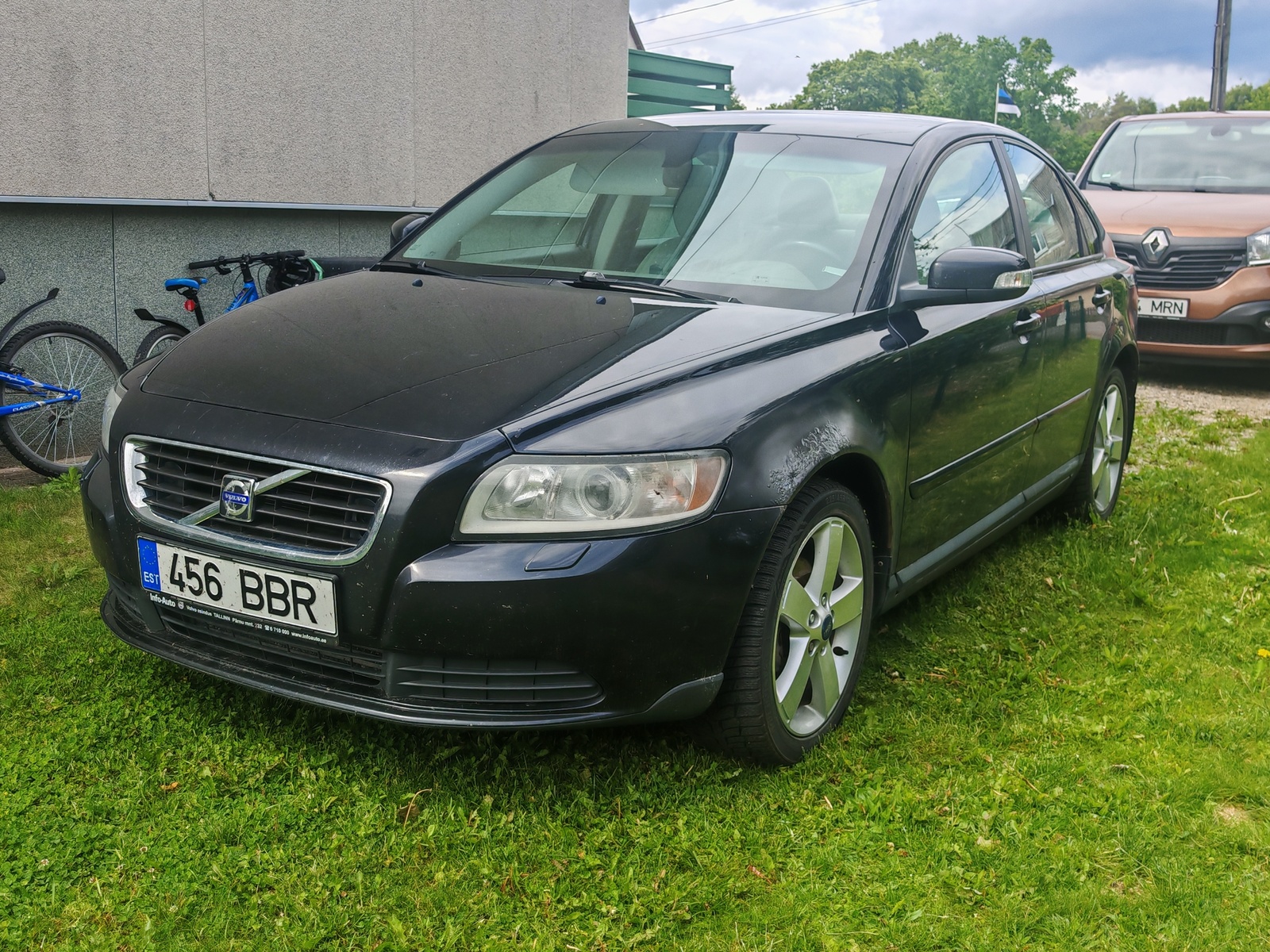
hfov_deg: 50.1
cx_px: 635
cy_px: 476
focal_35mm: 37
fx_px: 1357
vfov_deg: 38.7
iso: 50
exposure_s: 1/870
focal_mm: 6.83
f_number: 2
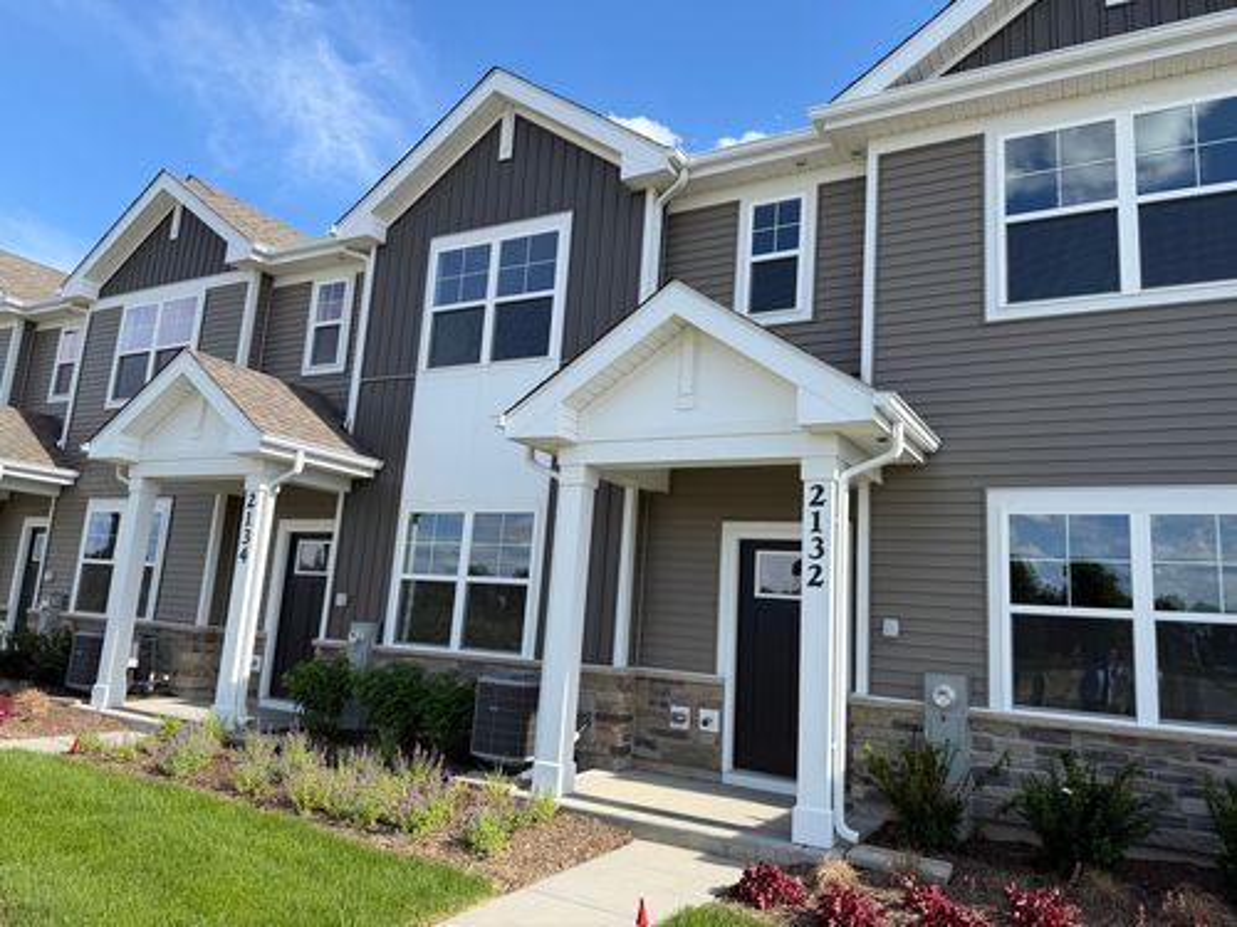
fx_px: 858
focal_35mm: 24
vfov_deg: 56.8
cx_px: 618
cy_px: 464
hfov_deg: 71.6
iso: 80
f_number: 1.78
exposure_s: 1/2370
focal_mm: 6.76
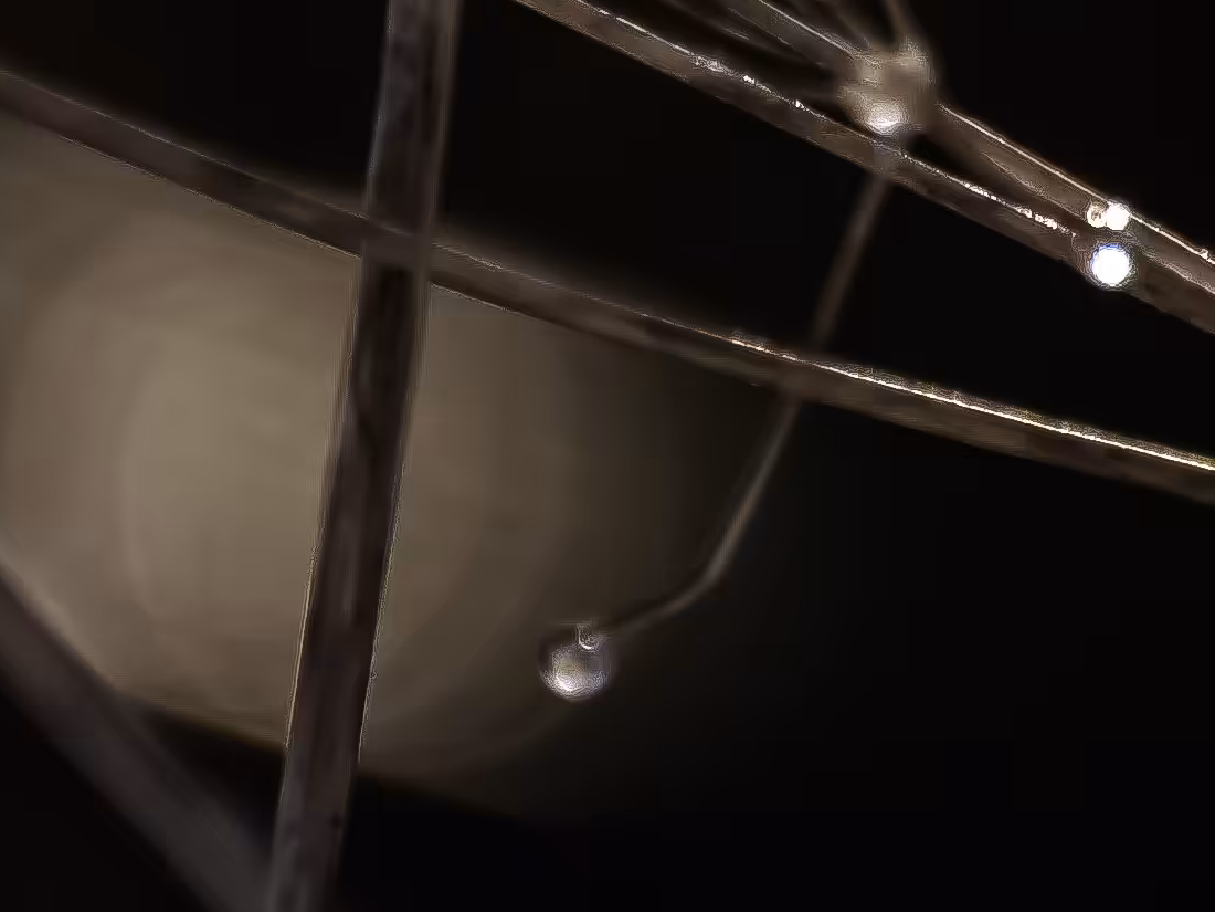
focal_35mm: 2361
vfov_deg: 0.6
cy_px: -1010
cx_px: 793
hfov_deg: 0.8
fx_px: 82870
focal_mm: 300
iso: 320
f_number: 6.3
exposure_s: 1/500
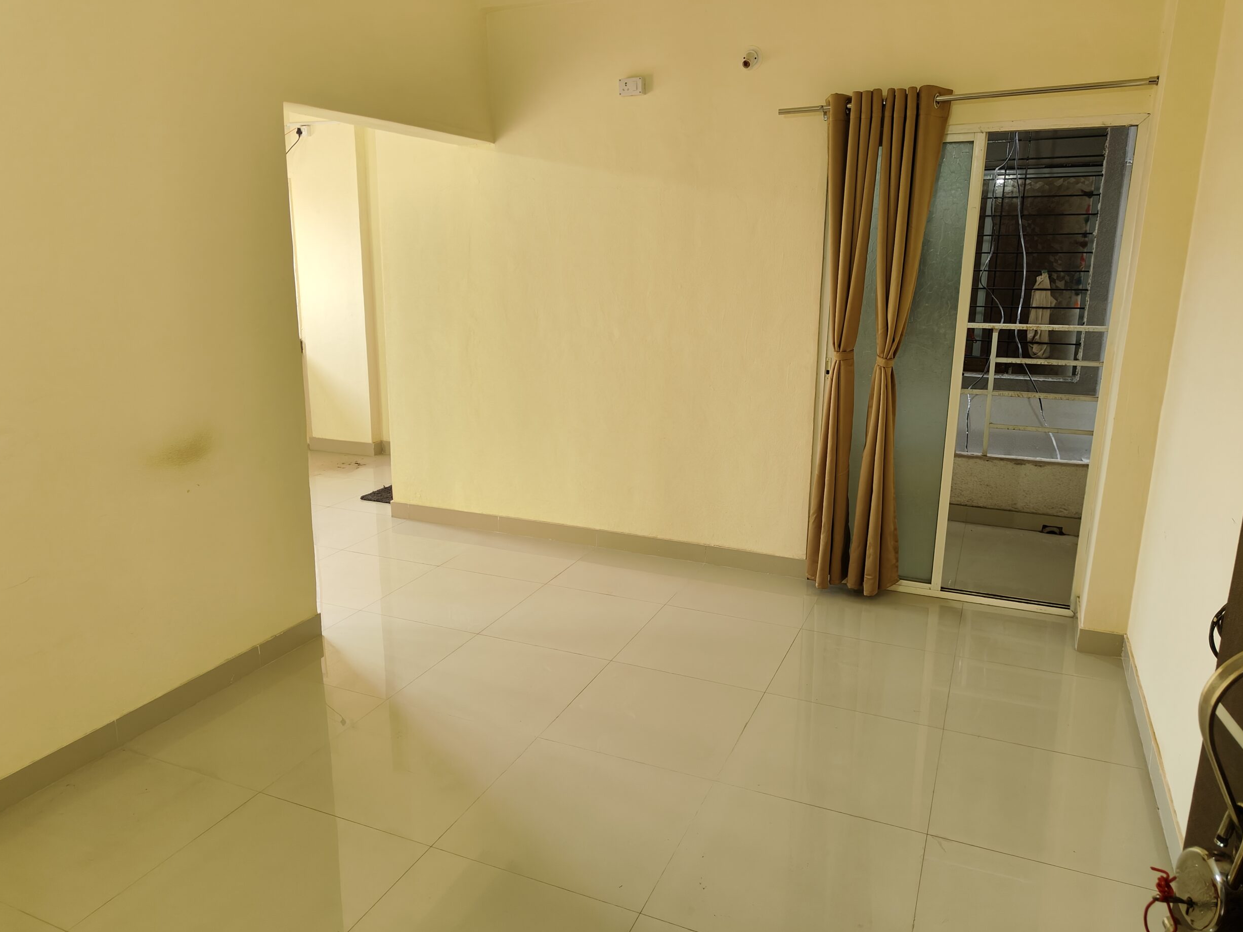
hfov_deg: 69.4
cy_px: 457
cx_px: 607
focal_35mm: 25
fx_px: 898
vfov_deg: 54.9
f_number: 1.8
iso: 200
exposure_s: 1/50
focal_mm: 5.59
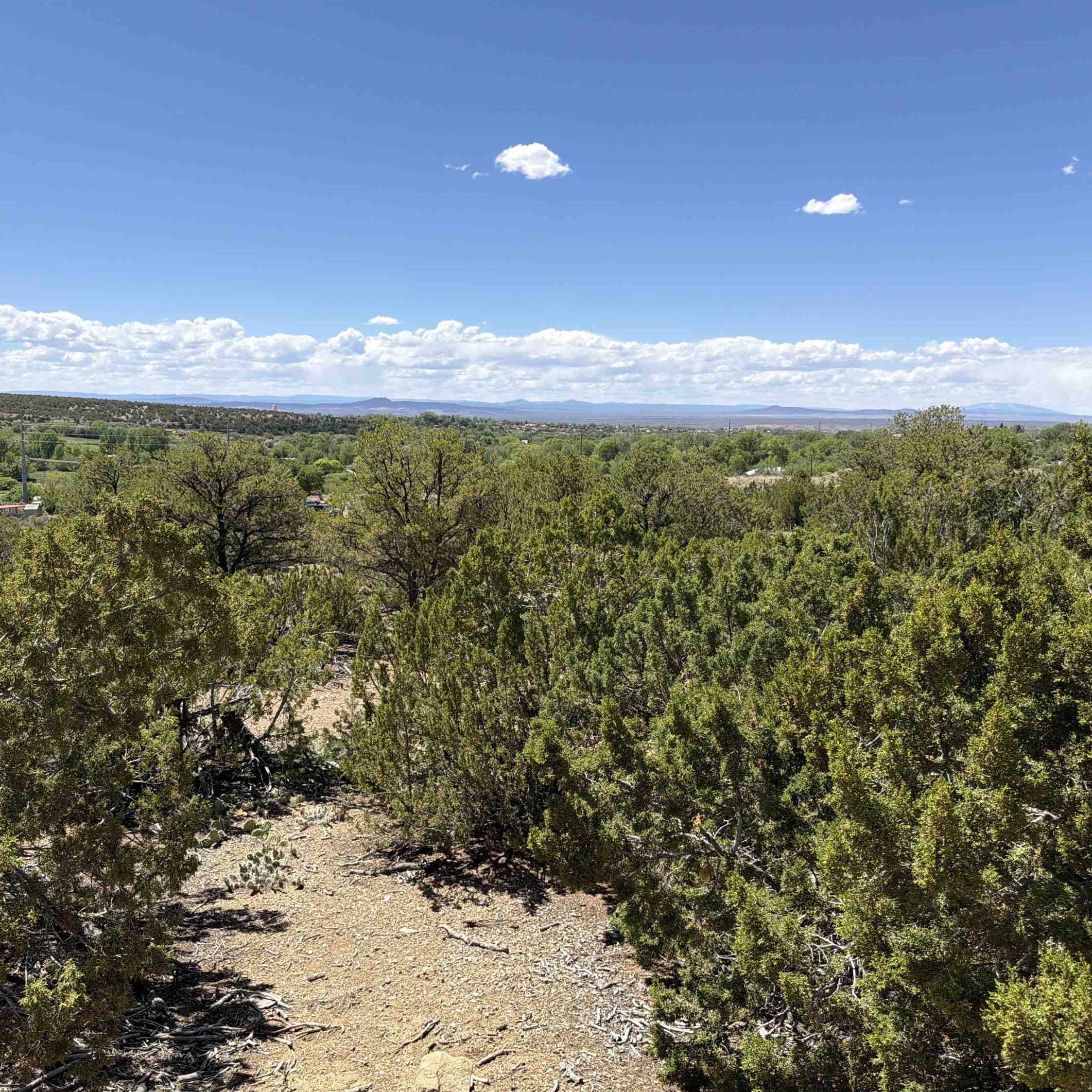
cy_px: 558
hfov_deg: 55.5
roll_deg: +0.0
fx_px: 1035
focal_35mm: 29
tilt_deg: -7.3
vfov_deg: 55.6
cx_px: 483
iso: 80
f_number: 1.78
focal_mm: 6.76
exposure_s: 1/5319
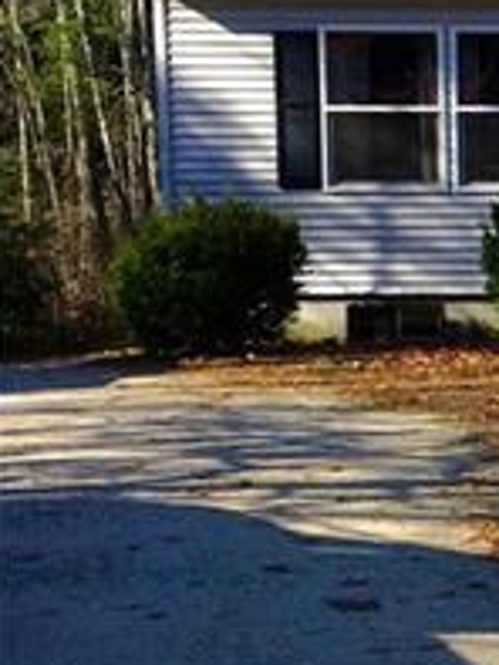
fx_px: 2170
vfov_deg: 17.4
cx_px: 968
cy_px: 334
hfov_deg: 11.8
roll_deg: +0.0
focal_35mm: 113
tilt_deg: -4.1
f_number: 2.2
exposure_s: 1/705
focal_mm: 4.15
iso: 25
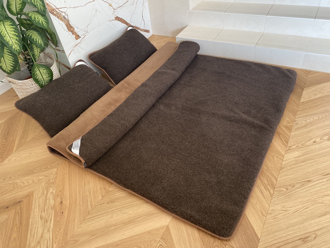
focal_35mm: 26
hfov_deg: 67.3
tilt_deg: -40.8
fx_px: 248
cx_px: 165
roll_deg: +8.3
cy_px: 124
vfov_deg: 53.1
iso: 125
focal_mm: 4.25
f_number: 1.8
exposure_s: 1/108
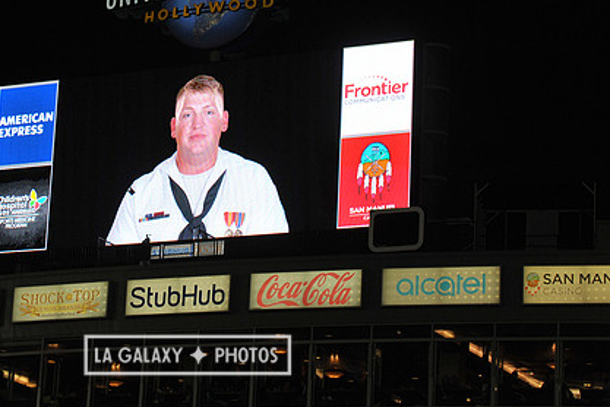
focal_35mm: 132
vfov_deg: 10.4
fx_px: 2236
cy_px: 135
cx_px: 187
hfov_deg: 15.5
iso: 1250
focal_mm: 95
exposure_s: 1/320
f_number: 9
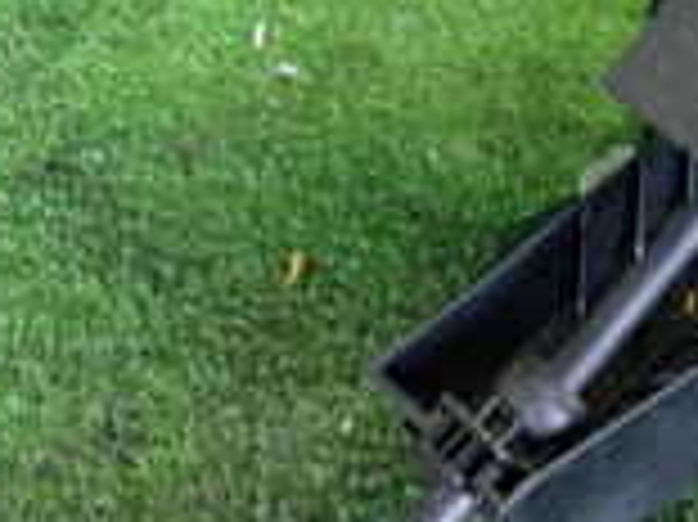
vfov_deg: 12.4
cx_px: 856
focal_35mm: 116
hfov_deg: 16.2
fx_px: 2337
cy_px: -108
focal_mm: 5.4
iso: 250
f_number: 2.3
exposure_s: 1/30
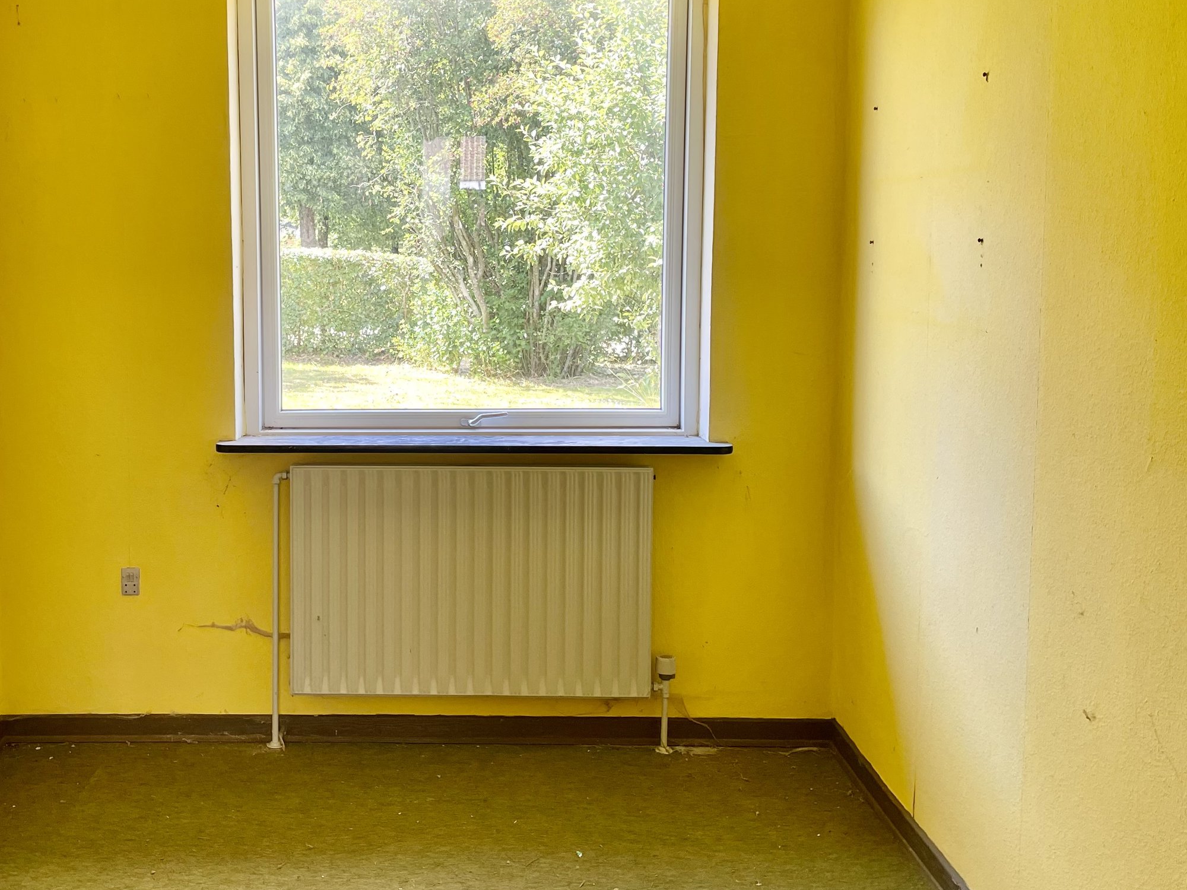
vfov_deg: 36.7
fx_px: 1337
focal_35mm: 39
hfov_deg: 47.2
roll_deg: +0.0
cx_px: 415
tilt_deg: -4.9
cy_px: 368
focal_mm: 4.2
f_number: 1.6
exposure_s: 1/121
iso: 50
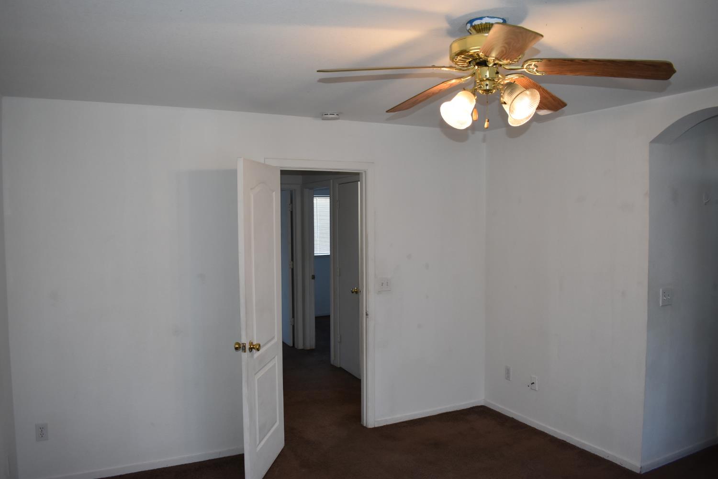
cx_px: 359
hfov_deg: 67.4
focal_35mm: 27
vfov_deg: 47.9
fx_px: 538
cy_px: 240
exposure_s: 1/80
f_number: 4.5
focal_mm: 18
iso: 800
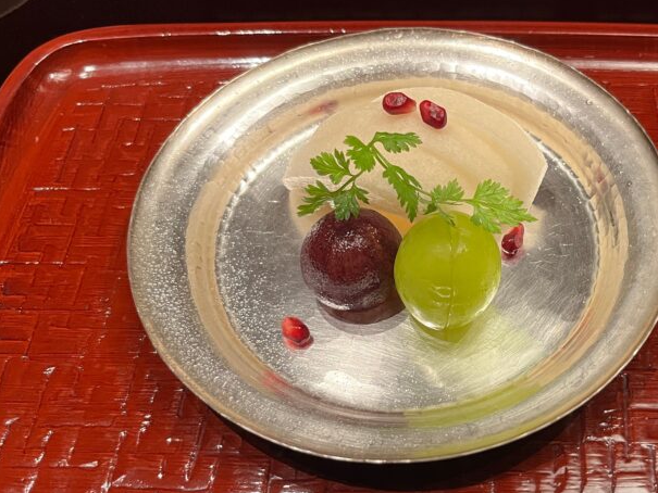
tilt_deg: -57.1
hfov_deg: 41.5
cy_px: 305
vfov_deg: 32.7
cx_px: 501
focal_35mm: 44
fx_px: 837
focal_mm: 5.1
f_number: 1.6
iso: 250
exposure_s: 1/60
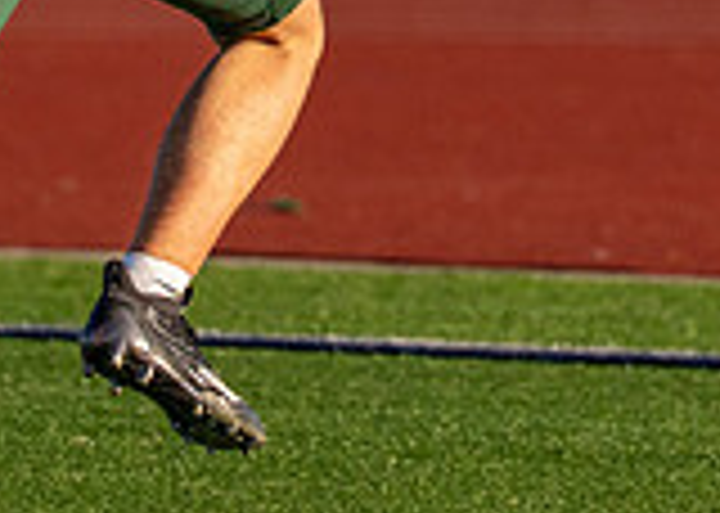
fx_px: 27889
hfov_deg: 1.5
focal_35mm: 1365
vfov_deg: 1.1
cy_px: -506
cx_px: 264
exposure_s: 1/8000
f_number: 2.8
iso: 250
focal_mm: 200
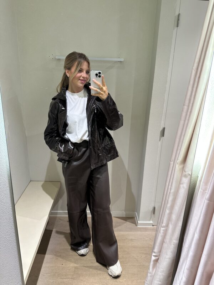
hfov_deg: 56.8
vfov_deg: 71.6
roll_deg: -2.5
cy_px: 142
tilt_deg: -17.5
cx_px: 107
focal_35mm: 24
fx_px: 198
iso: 125
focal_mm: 6.86
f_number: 1.78
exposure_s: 1/100
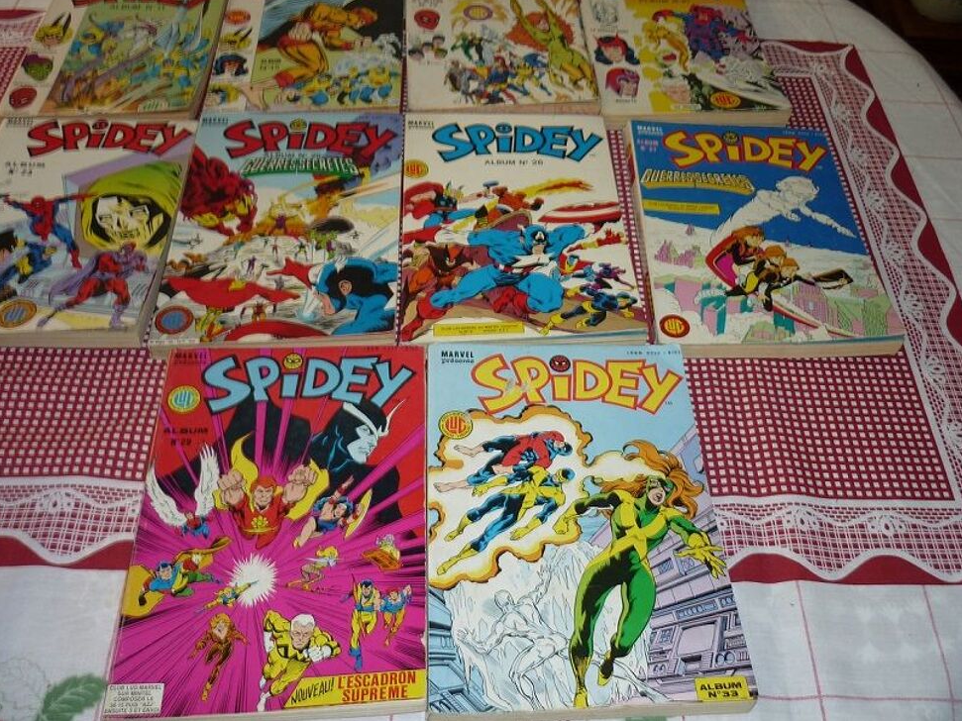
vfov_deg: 41.8
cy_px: 352
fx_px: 945
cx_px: 477
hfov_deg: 54.0
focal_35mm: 34
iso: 100
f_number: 2.8
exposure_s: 1/30
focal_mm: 5.5
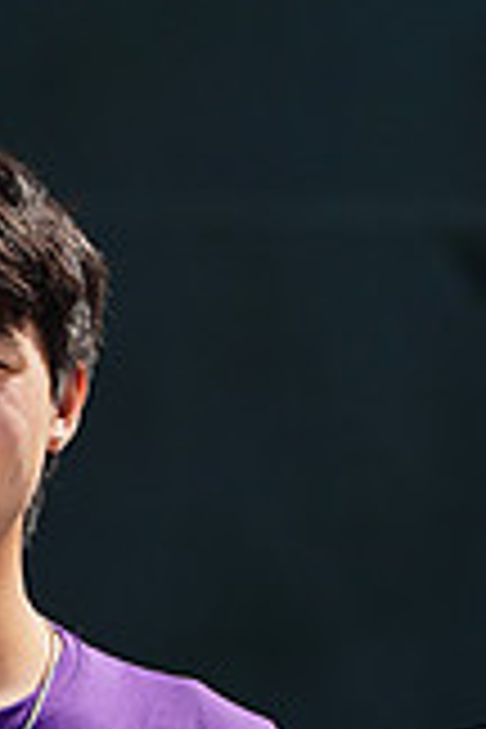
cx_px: -47
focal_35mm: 1128
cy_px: 918
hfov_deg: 1.2
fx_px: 22840
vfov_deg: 1.8
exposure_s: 1/250
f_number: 9
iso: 100
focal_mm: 315
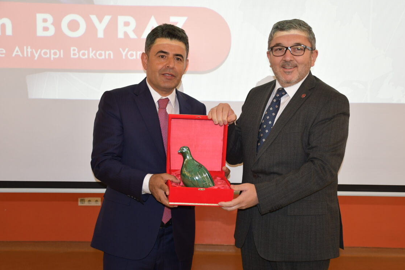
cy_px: 151
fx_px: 619
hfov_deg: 36.2
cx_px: 223
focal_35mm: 55
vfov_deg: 24.6
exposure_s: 1/60
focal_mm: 32
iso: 800
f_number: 4
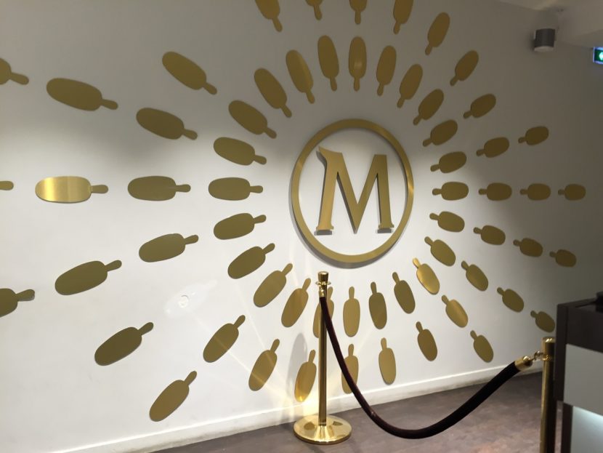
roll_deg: +0.0
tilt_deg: -3.6
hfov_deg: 61.6
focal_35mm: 29
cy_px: 226
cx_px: 302
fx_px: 505
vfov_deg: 48.3
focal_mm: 4.15
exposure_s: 1/33
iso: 80
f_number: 2.2
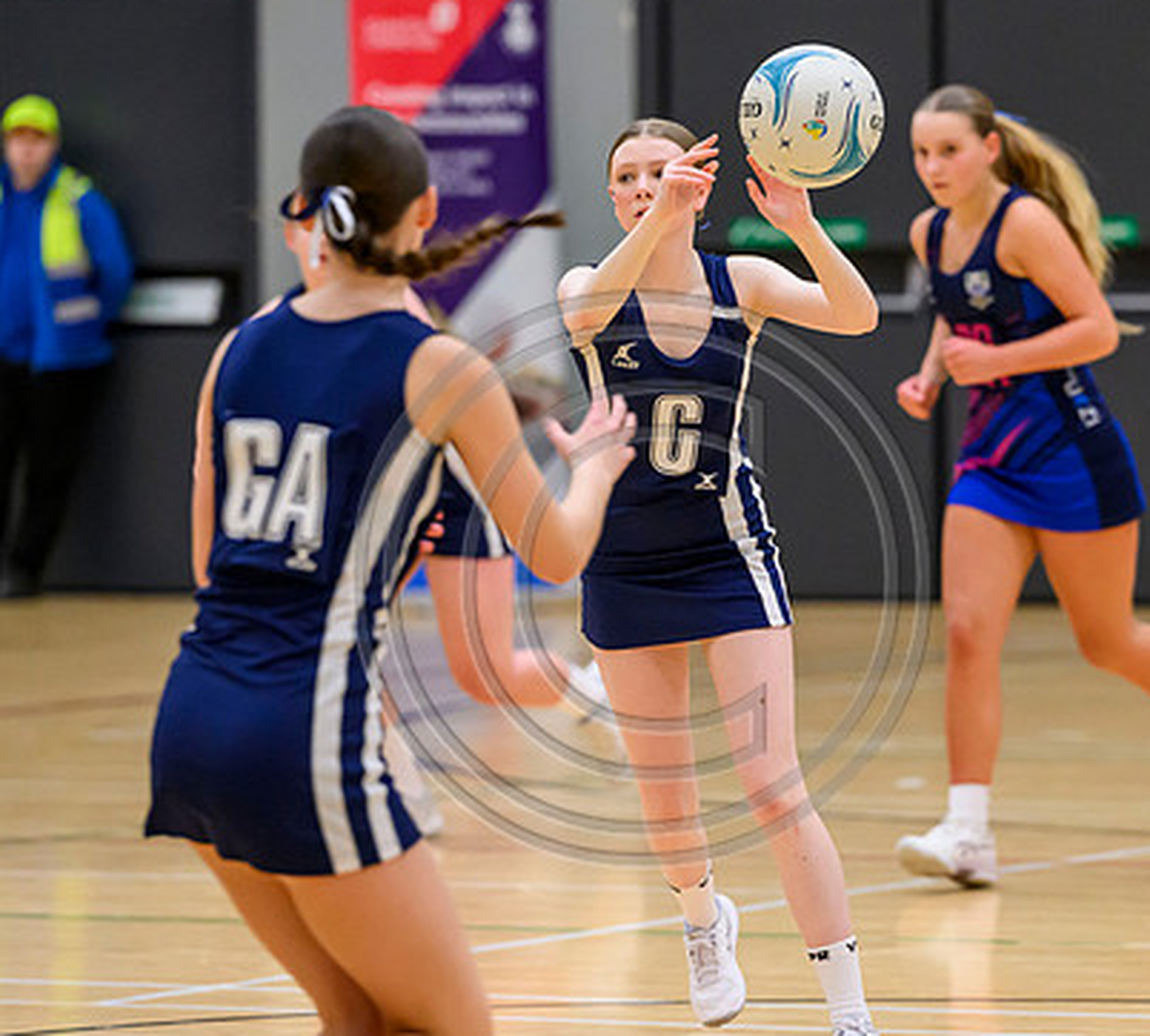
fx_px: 11337
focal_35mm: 317
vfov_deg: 5.2
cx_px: 738
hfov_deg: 5.8
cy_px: 541
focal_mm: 200
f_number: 3.5
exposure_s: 1/800
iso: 6400
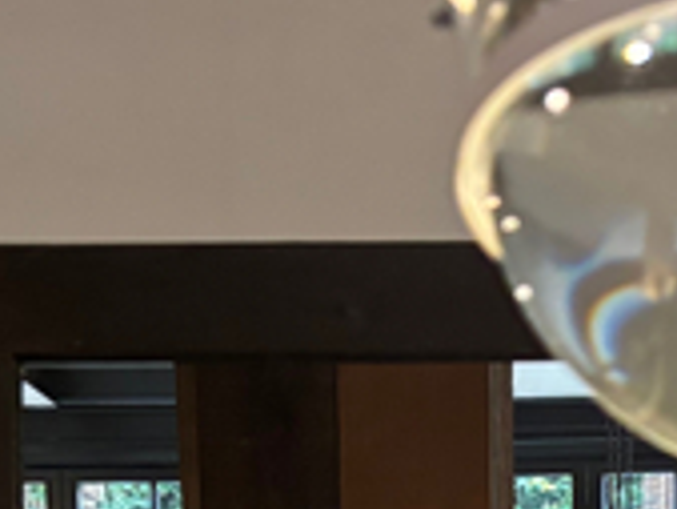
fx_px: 2407
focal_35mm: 123
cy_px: 1042
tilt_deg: +4.3
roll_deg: +1.0
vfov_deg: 10.9
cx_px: 729
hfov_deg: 15.6
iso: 320
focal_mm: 5.96
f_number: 1.6
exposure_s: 1/50
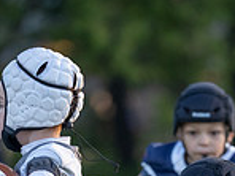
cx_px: 121
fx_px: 6667
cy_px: 355
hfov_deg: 2.0
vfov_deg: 1.5
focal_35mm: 982
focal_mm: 182
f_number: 2.8
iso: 800
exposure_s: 1/1000
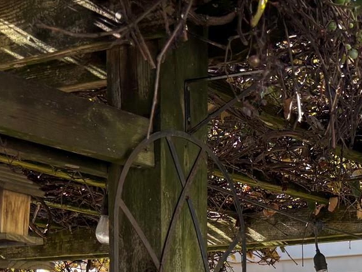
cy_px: 480
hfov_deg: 20.6
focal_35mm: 92
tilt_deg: -5.2
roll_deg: +1.0
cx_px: 367
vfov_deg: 14.3
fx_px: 962
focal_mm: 5.96
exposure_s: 1/460
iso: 50
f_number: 1.6
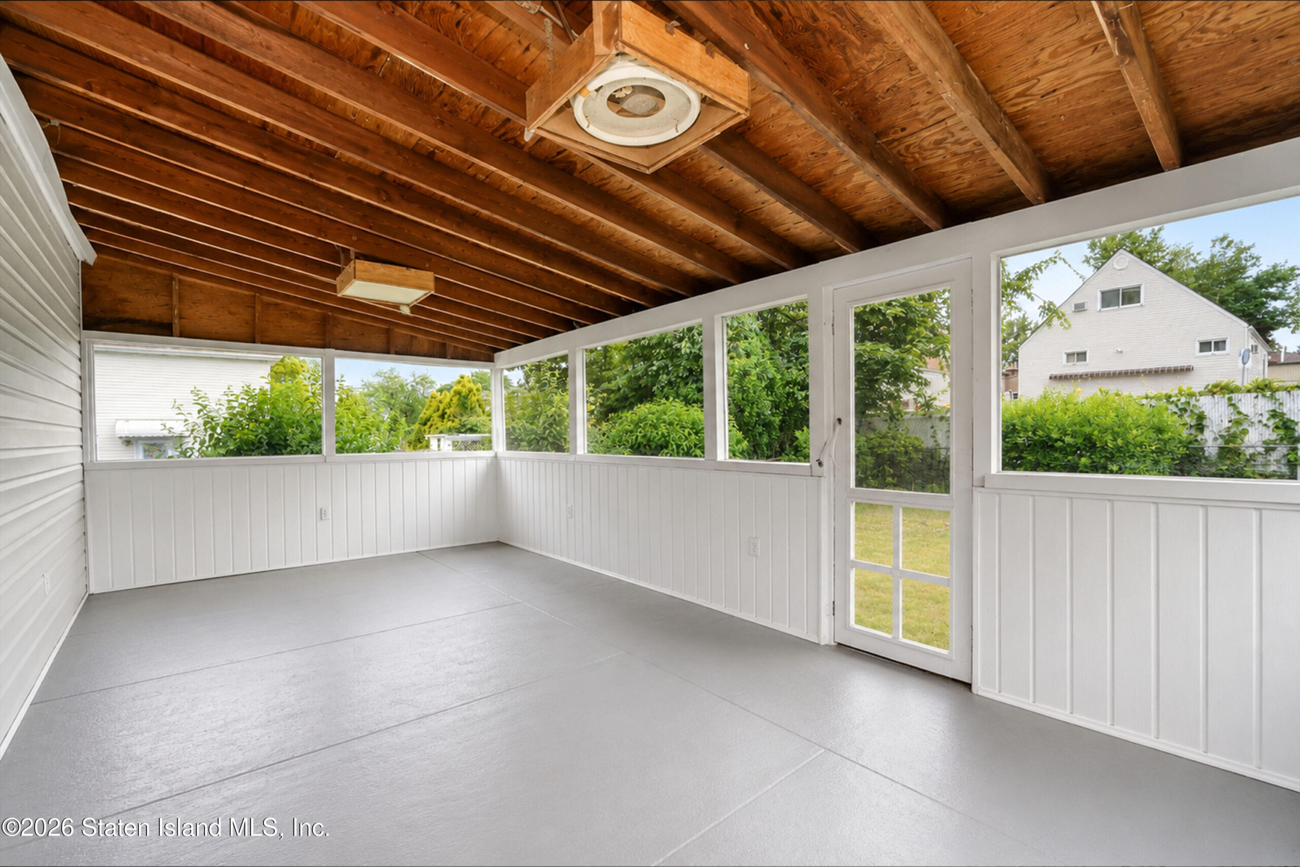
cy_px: 434
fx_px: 596
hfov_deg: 95.0
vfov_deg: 72.1
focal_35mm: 16
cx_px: 650
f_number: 4.5
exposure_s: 1/40
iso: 64
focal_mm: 16.5
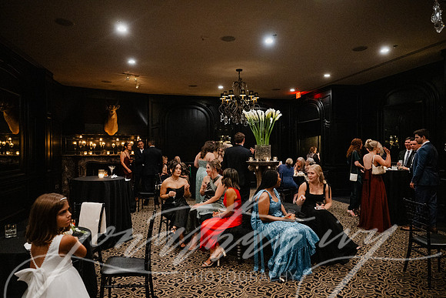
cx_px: 223
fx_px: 297
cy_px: 149
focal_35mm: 24
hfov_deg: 73.7
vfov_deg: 53.2
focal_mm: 24
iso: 6400
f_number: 2.8
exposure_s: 1/100
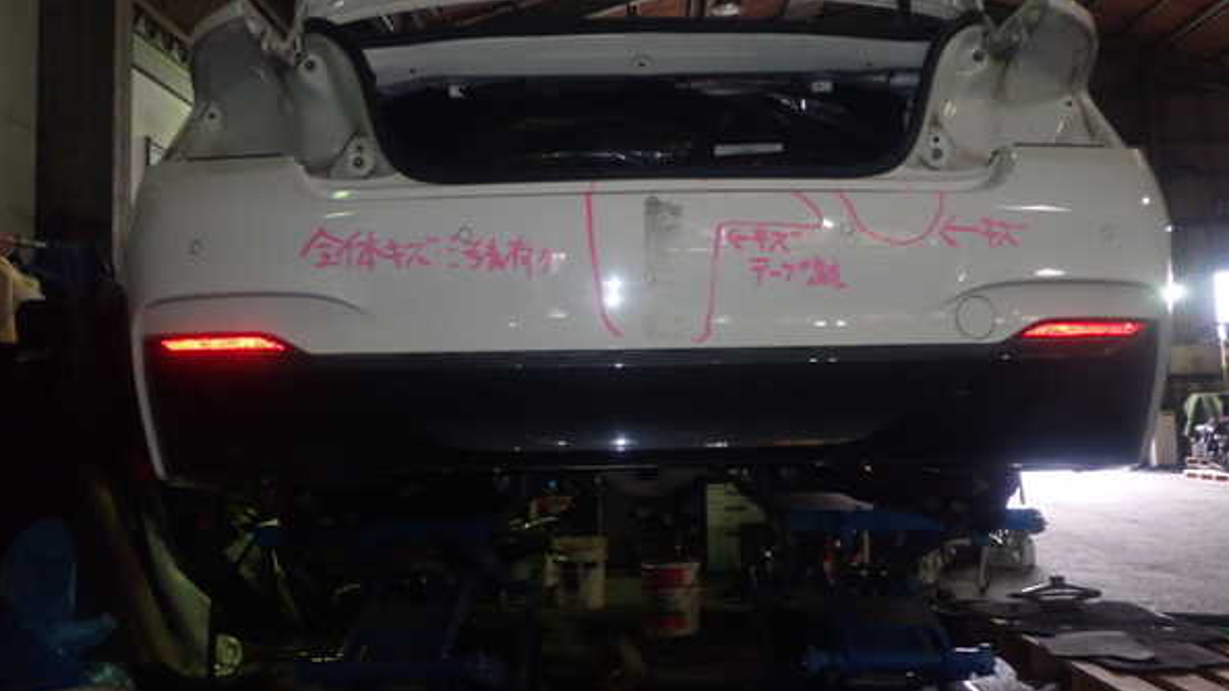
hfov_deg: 59.5
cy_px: 333
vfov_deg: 35.6
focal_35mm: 33
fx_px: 1075
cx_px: 617
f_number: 6.3
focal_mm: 5.4
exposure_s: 1/30
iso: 800
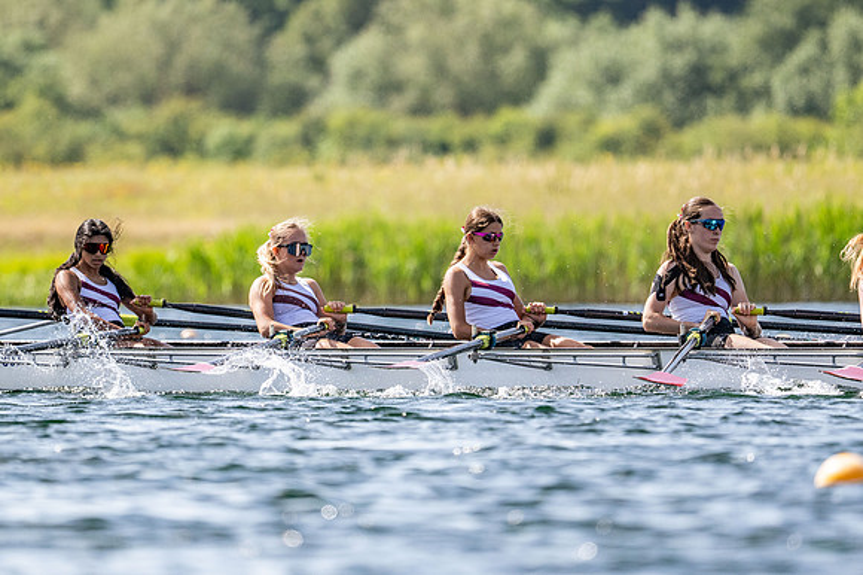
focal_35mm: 600
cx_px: 432
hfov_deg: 3.4
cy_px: 288
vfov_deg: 2.3
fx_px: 14375
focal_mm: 400
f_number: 4.5
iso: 280
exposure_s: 1/2500
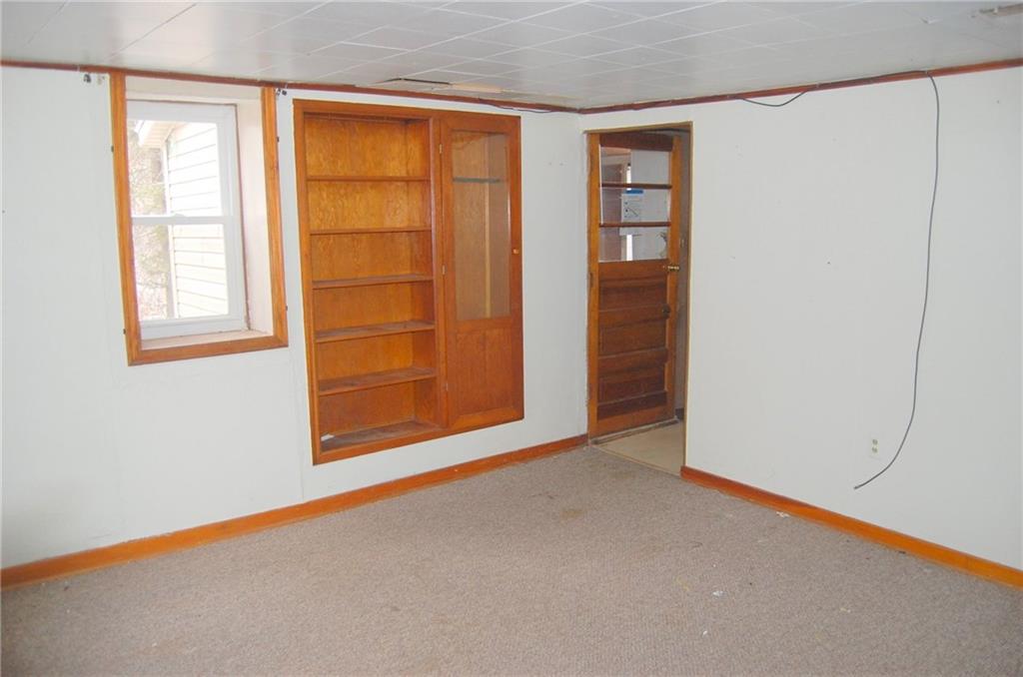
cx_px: 512
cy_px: 338
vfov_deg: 47.7
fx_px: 766
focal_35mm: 27
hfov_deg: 67.5
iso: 400
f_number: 3.5
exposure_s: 1/60
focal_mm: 18
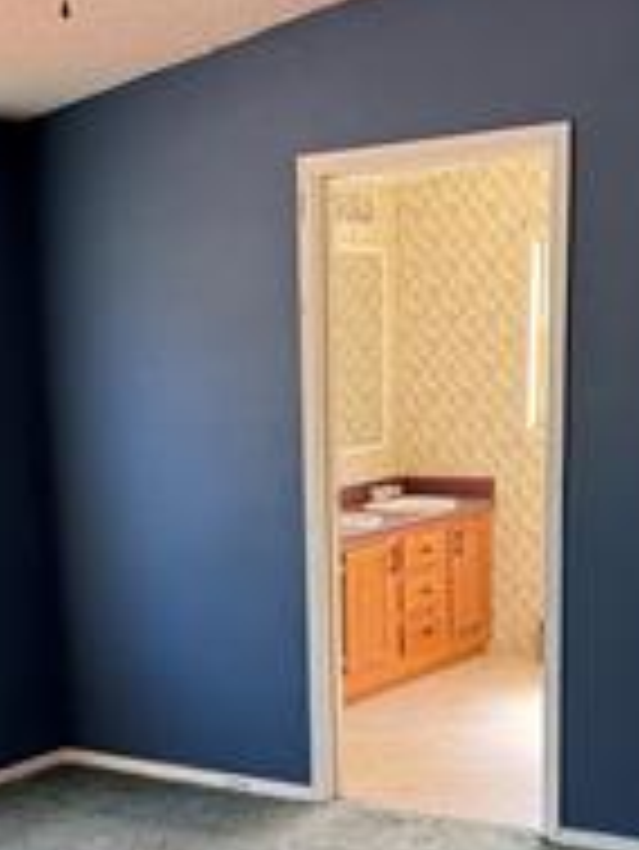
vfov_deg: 30.9
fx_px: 1500
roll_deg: +2.7
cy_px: 675
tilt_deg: -12.1
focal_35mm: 61
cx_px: 220
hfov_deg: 24.0
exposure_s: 1/121
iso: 125
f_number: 1.78
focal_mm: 6.76
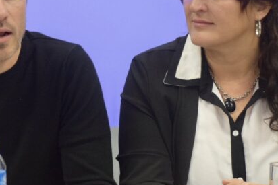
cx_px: 115
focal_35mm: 285
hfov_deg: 7.2
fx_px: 2201
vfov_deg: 4.8
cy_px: 77
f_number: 4.5
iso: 2200
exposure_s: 1/125
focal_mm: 102
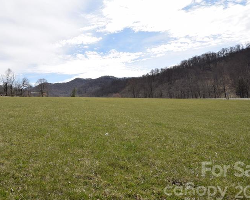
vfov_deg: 62.9
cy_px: 87
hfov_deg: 72.7
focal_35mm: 22
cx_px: 83
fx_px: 163
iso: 200
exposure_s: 1/400
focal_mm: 10
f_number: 10
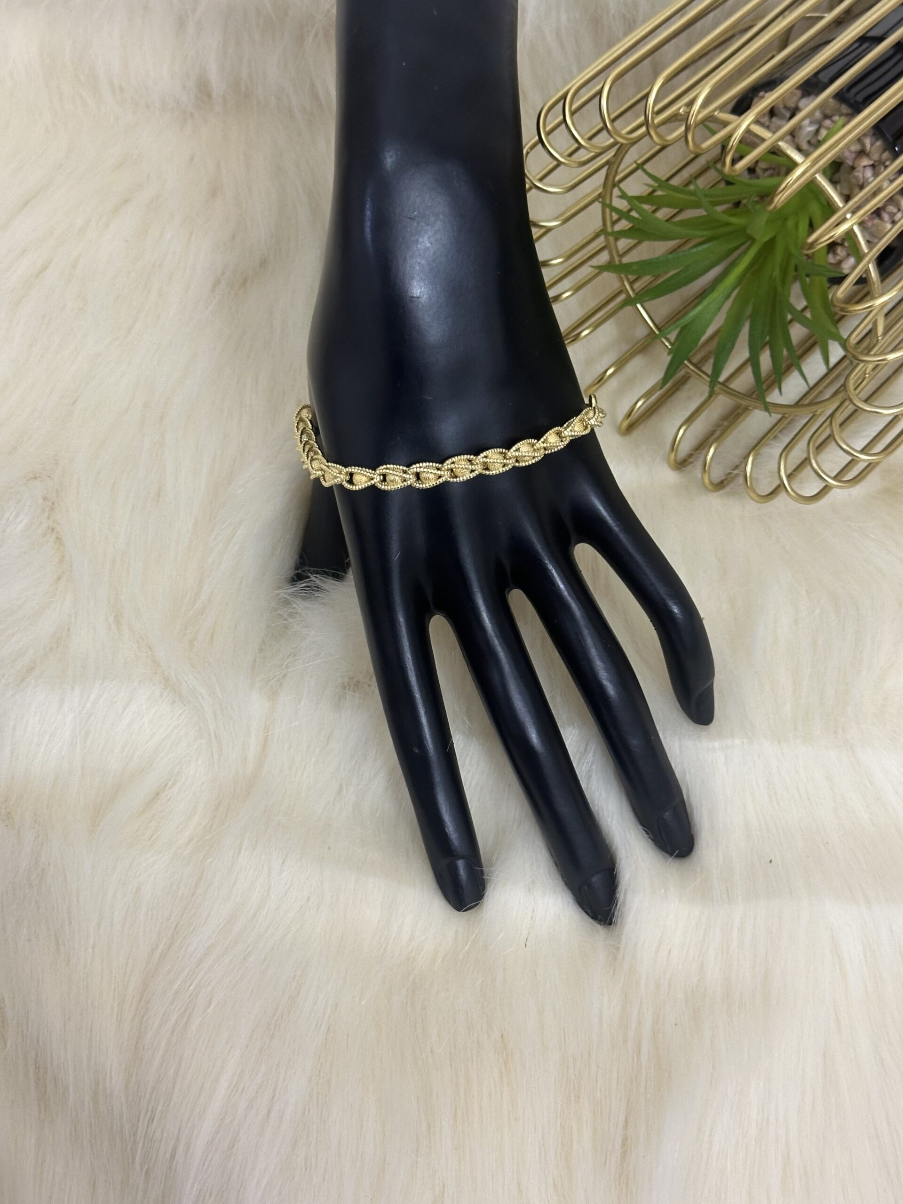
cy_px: 602
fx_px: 1670
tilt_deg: -61.3
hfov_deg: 30.3
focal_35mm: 48
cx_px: 452
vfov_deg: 39.7
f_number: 1.78
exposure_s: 1/60
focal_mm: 6.86
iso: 160
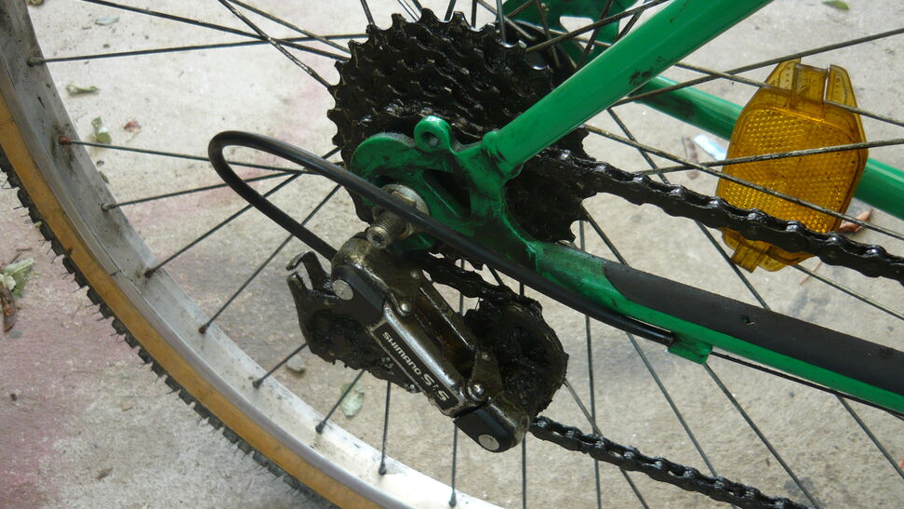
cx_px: 451
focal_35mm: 37
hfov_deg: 54.0
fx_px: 887
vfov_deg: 32.0
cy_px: 223
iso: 100
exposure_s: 1/50
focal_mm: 5.5
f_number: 2.8
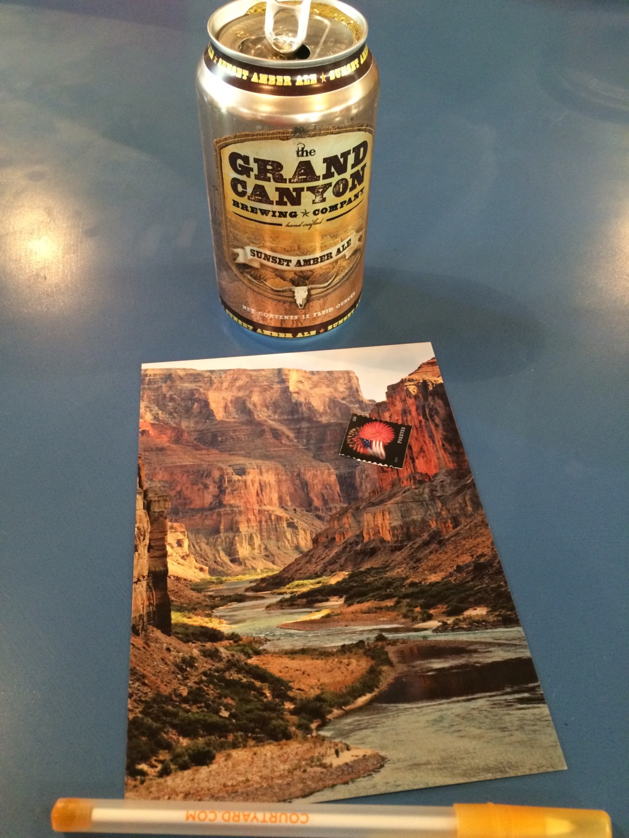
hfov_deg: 48.2
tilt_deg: -51.5
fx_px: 702
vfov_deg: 61.7
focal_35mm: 29
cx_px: 314
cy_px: 419
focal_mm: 4.15
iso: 320
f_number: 2.2
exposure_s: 1/24
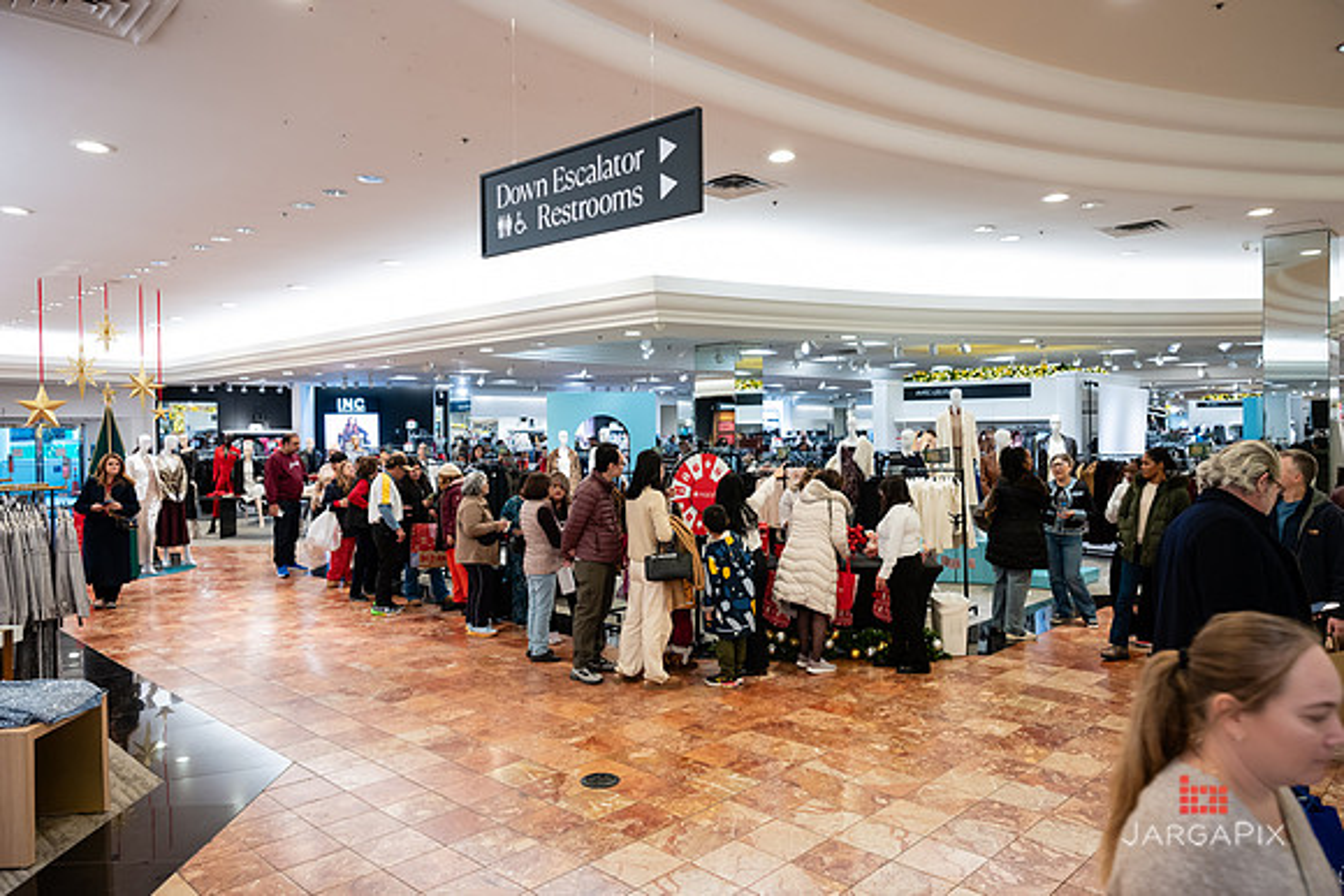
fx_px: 899
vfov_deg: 53.0
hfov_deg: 73.6
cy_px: 448
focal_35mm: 24
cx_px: 672
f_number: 3.2
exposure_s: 1/125
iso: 1000
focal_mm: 24
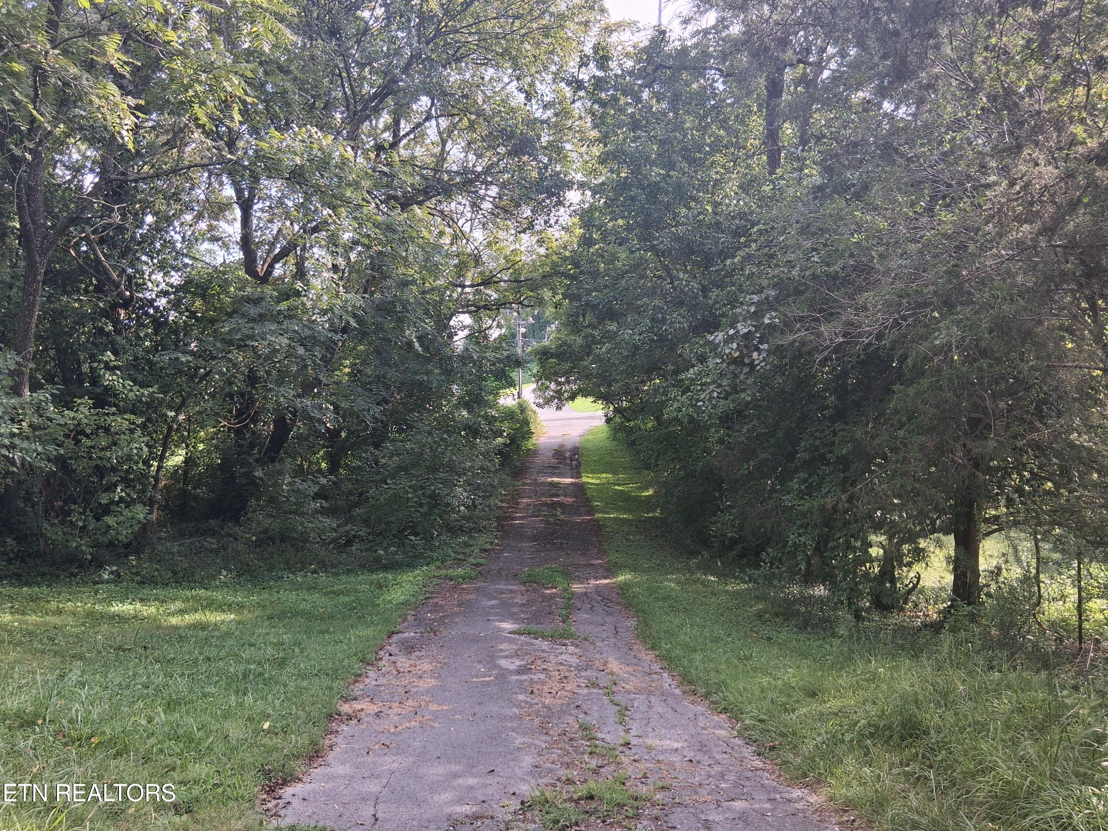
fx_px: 832
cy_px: 416
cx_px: 554
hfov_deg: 67.3
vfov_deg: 53.1
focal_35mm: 26
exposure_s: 1/100
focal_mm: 3.98
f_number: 1.8
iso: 25
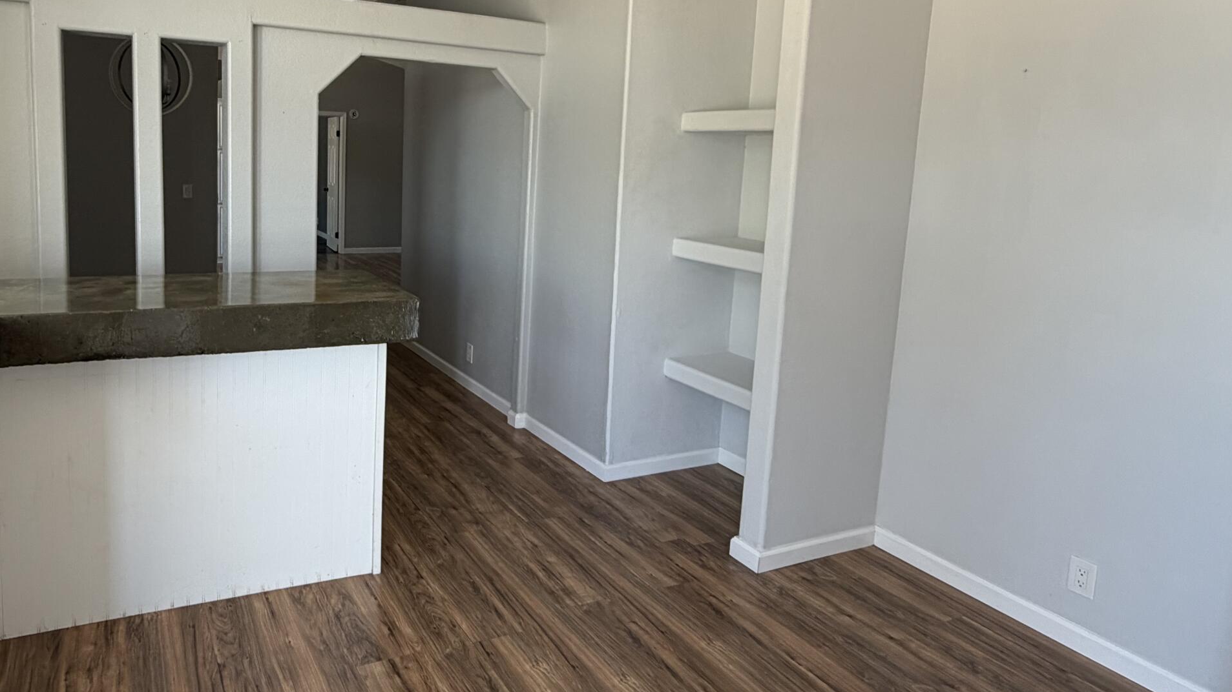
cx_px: 441
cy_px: 247
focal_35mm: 24
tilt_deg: -6.4
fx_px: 784
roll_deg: -1.3
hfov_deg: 74.6
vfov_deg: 47.1
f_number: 2.2
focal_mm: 2.22
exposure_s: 1/121
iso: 125
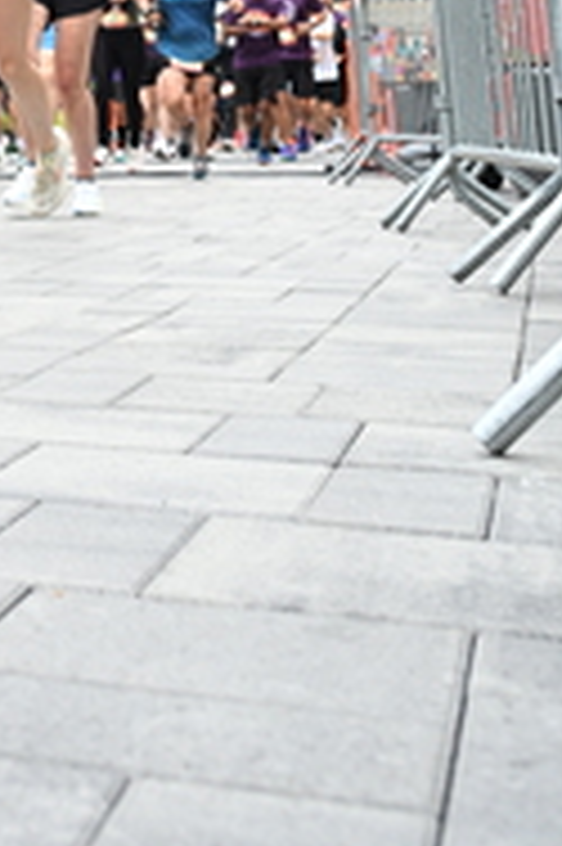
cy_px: -153
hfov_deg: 16.0
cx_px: -245
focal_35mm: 79
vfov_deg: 23.6
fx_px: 1853
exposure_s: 1/640
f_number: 4
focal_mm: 27
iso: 2000
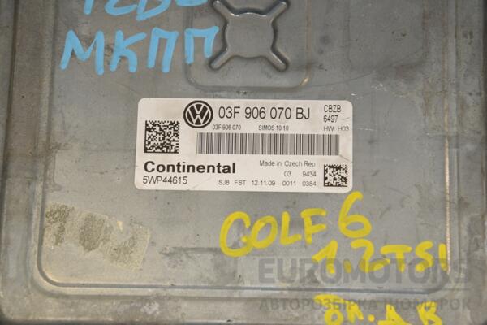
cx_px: 244
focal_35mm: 158
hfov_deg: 13.0
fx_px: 2130
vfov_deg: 8.7
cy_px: 162
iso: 800
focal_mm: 105
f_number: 11
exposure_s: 1/200
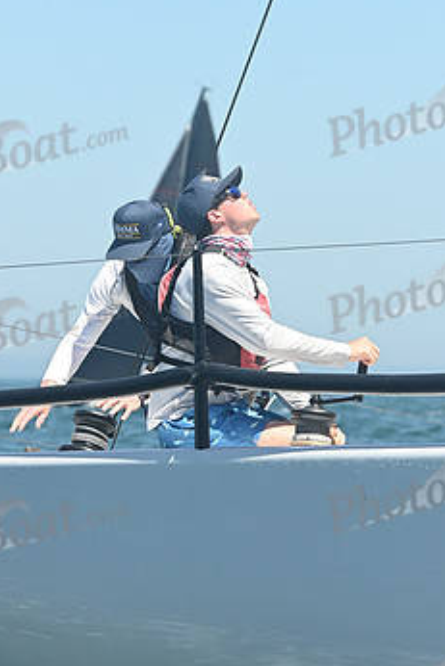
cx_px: 228
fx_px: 4501
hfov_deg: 5.7
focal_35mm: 243
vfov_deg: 8.5
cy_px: 412
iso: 320
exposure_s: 1/1000
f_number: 5.6
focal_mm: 145
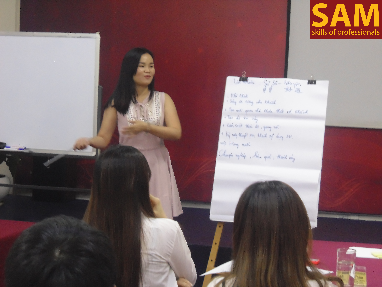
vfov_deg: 15.7
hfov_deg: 20.9
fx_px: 1037
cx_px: 191
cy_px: 144
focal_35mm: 94
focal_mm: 16.9
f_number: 4.7
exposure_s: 1/10
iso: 400
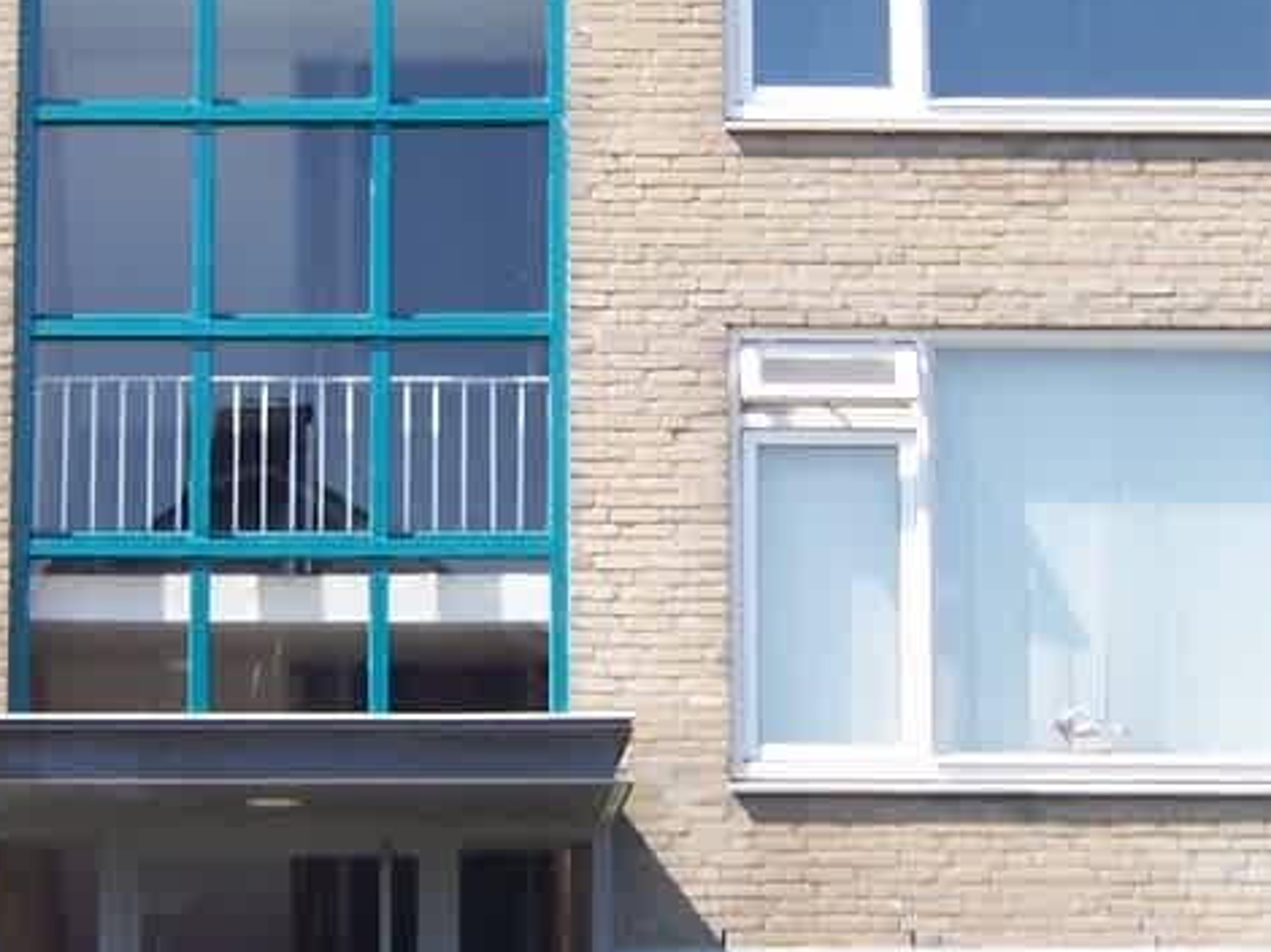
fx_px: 4367
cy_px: 476
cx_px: 289
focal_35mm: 119
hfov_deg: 16.5
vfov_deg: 12.4
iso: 80
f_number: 2.8
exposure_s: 1/500
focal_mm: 6.2
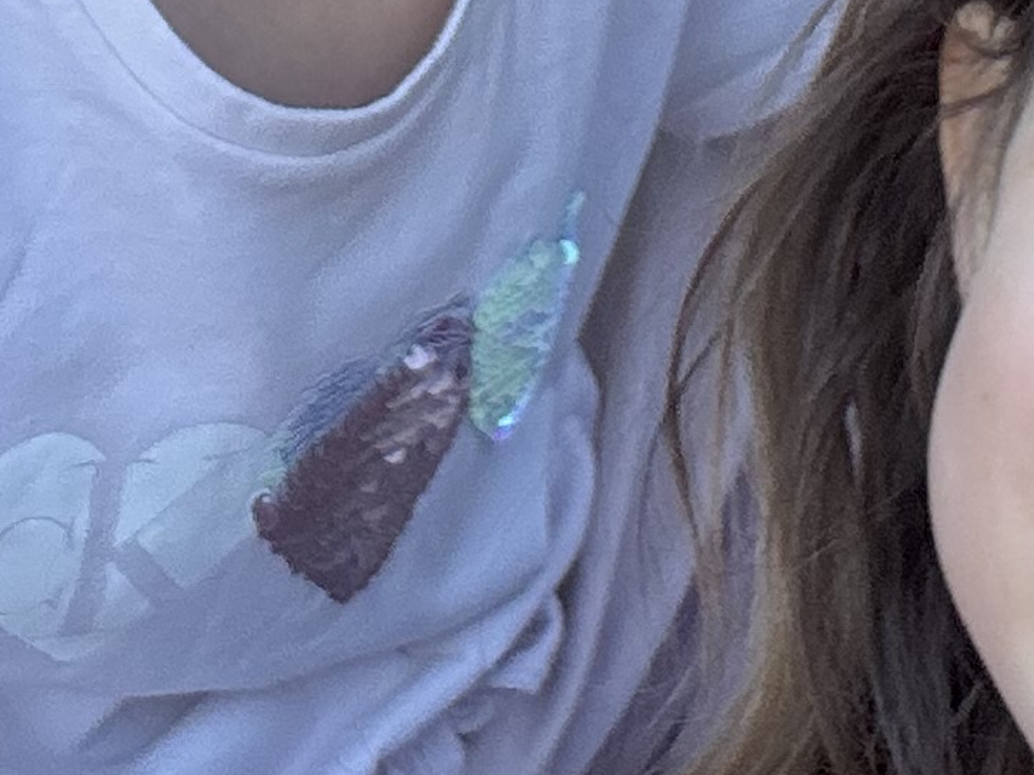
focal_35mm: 128
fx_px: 3822
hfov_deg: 15.4
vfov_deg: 10.8
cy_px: -647
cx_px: 675
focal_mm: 2.69
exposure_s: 1/121
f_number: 1.9
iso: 32
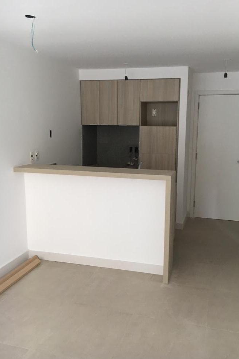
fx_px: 309
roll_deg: +0.0
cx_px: 135
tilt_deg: -8.9
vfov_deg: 60.3
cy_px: 179
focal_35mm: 31
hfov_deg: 42.2
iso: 100
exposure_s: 1/33
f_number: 2.2
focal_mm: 4.15
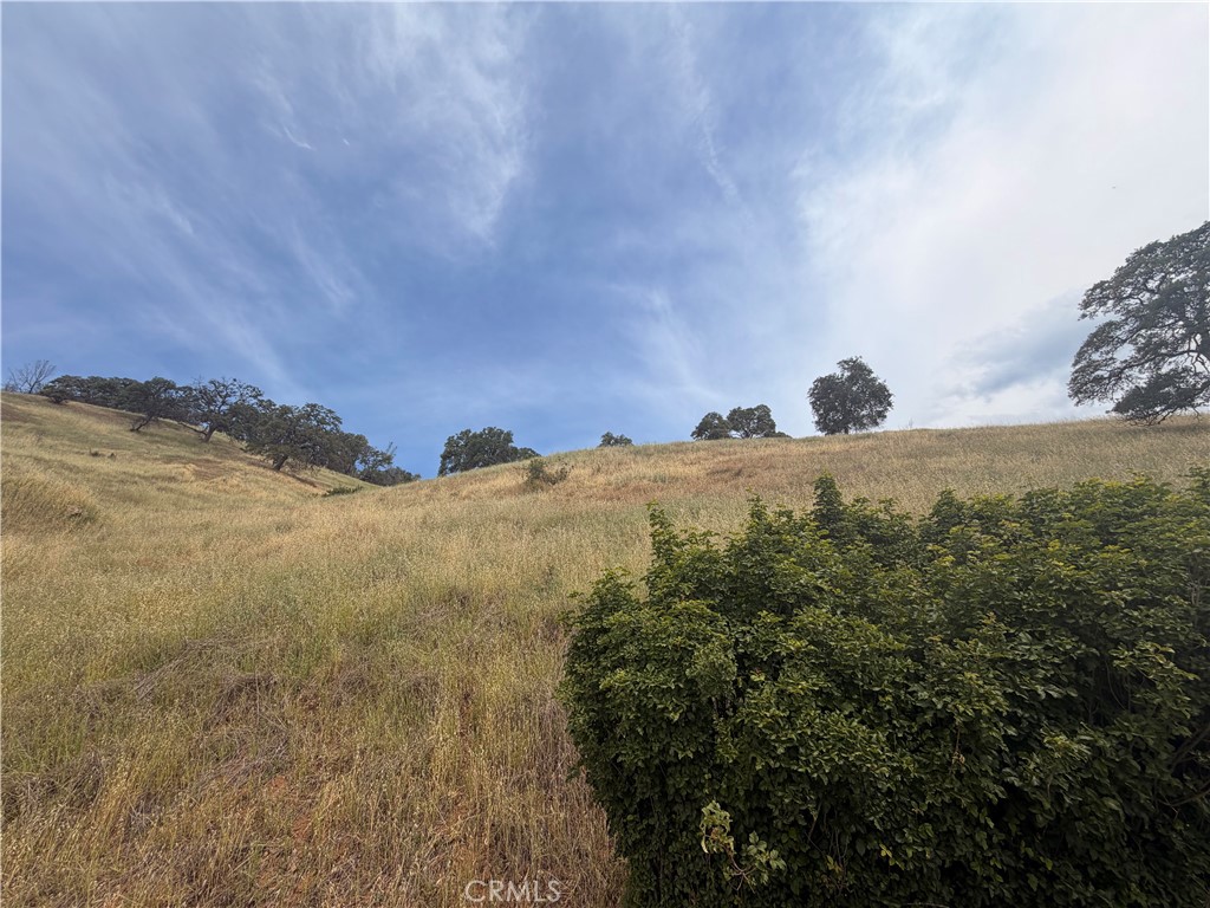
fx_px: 489
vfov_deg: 85.7
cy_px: 454
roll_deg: +0.4
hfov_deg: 102.1
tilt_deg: +29.3
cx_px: 605
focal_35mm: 14
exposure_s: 1/1033
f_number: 2.2
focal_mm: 2.22
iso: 20
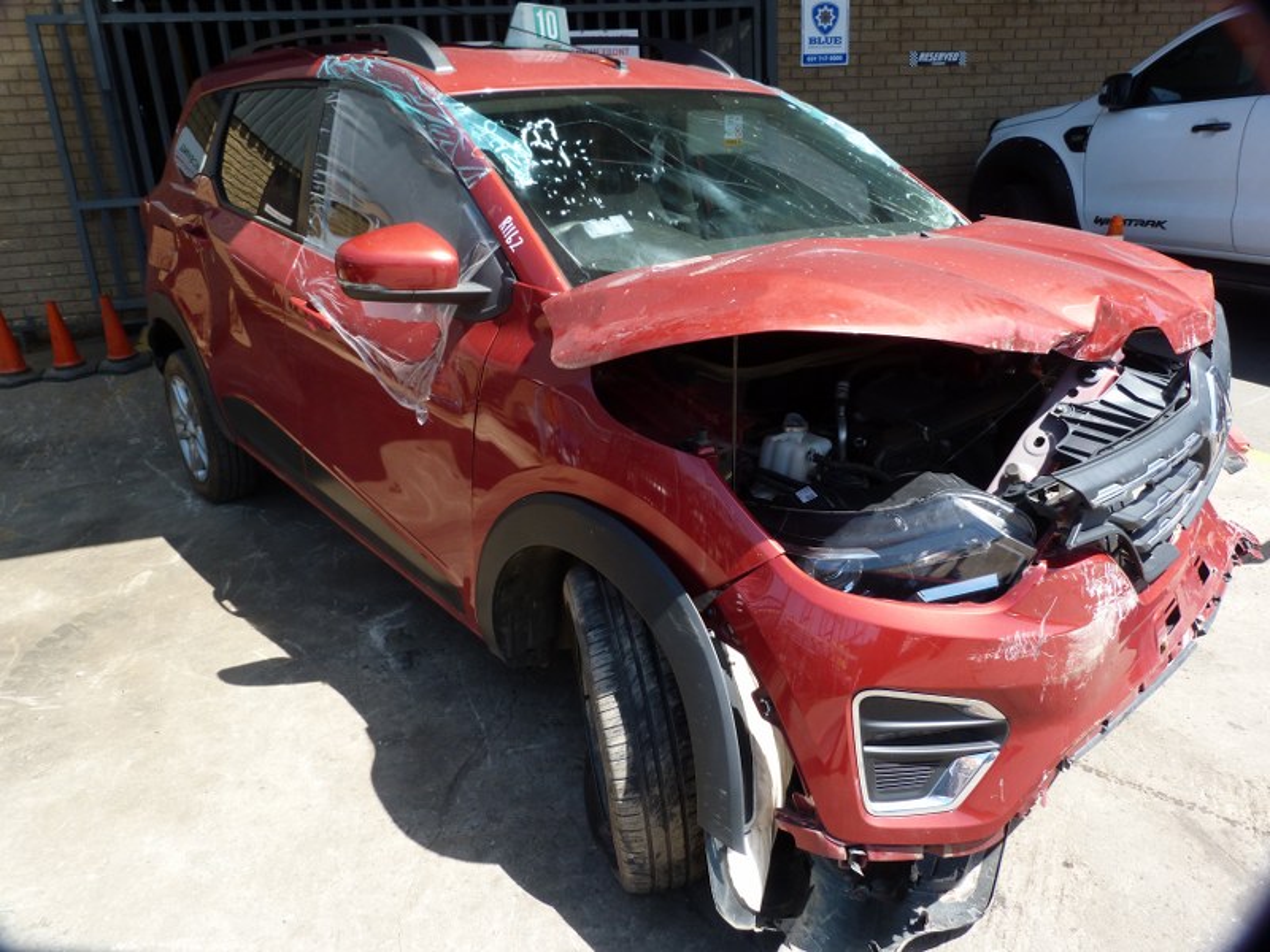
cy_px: 476
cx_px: 635
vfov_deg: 54.9
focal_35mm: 25
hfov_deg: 69.4
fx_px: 917
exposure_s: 1/160
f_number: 4
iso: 80
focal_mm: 4.5
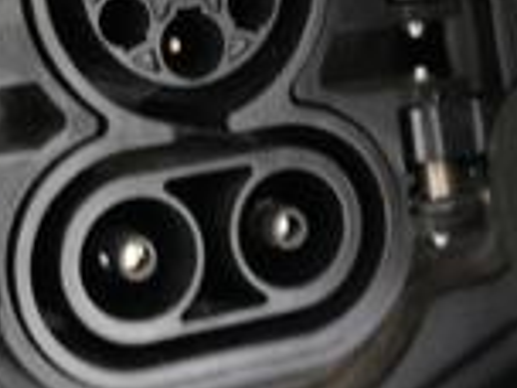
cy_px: 58
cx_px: 163
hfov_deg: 18.7
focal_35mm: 105
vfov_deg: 14.0
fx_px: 1568
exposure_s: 1/50
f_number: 5.6
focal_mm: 26
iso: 10000
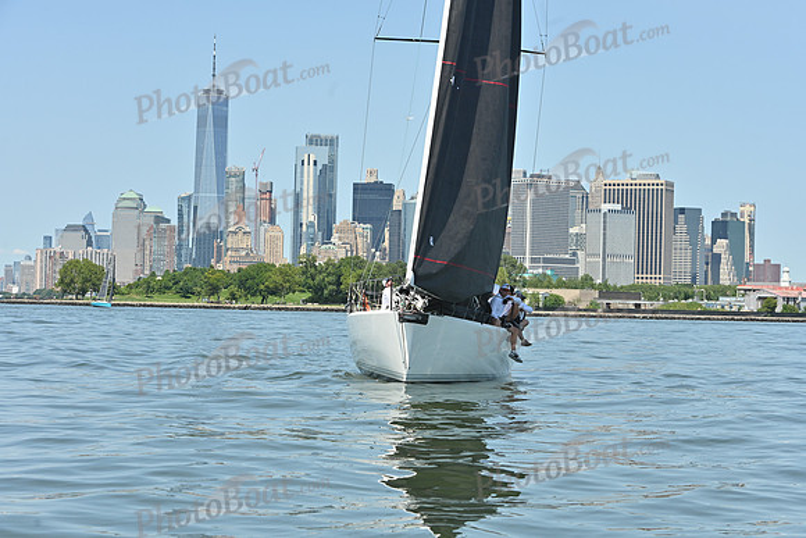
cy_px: 269
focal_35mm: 90
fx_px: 2015
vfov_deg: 15.2
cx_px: 403
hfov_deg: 22.6
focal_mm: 90
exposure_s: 1/1000
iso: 320
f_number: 8
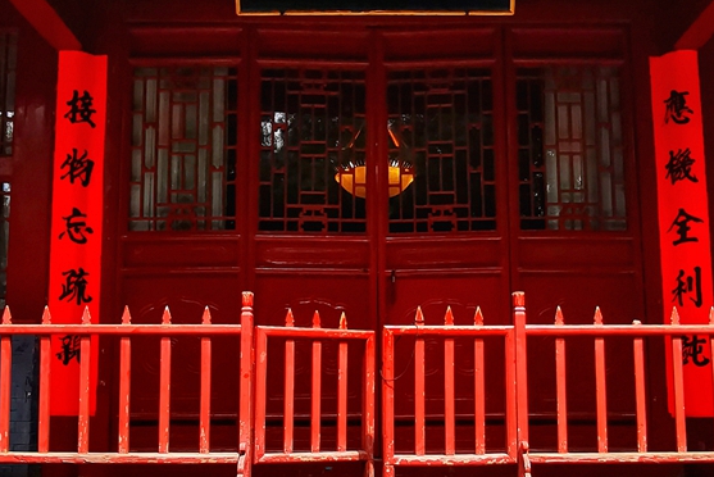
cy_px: 274
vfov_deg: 31.2
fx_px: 853
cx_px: 378
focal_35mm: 43
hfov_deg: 45.4
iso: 50
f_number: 2.2
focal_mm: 2.35
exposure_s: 1/581
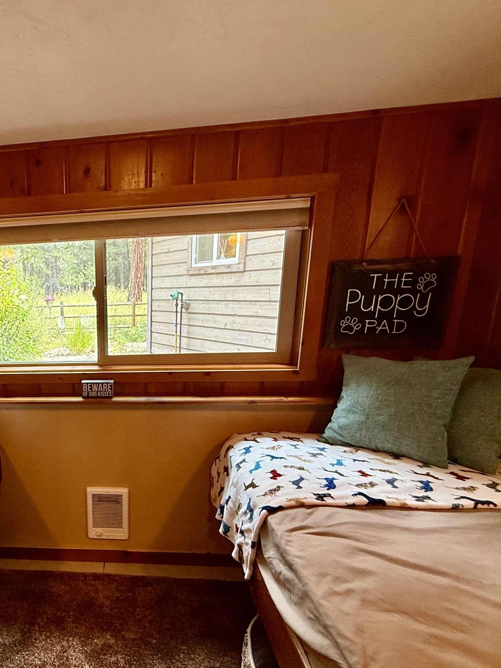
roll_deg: +2.5
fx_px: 444
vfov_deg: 73.0
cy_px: 405
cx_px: 66
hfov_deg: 52.9
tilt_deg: -15.0
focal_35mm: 23
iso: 160
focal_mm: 2.22
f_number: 2.2
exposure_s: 1/120
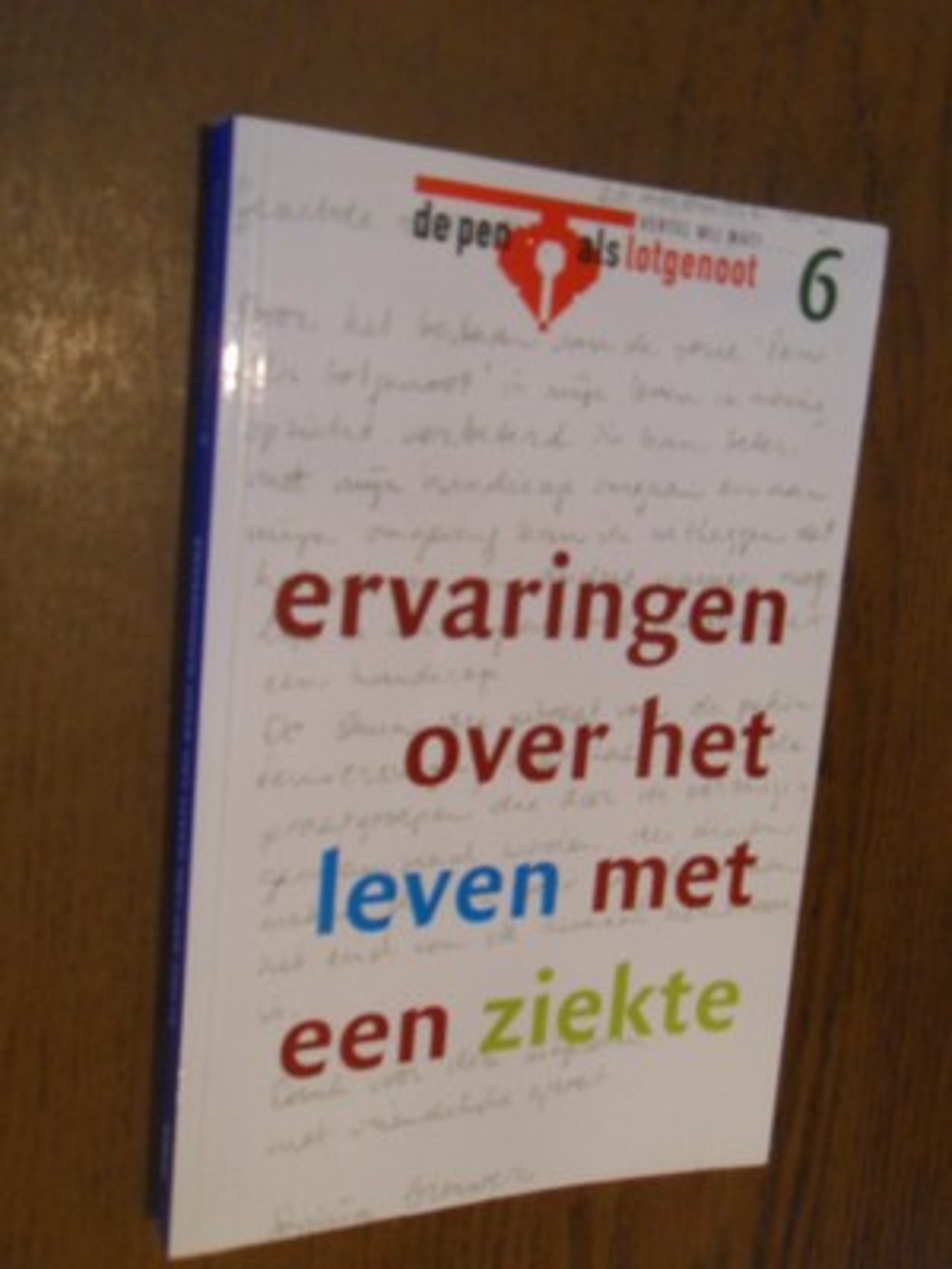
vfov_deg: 52.6
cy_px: 634
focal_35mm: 35
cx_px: 476
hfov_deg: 40.7
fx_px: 1283
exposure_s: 1/10
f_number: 3.5
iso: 400
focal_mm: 6.3
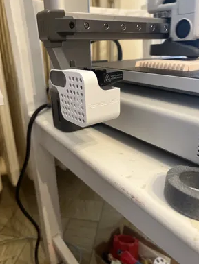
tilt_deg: -22.6
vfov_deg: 65.3
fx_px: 207
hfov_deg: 51.4
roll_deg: +1.4
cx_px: 101
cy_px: 128
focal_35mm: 27
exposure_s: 1/33
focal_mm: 5.1
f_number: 1.6
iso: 400
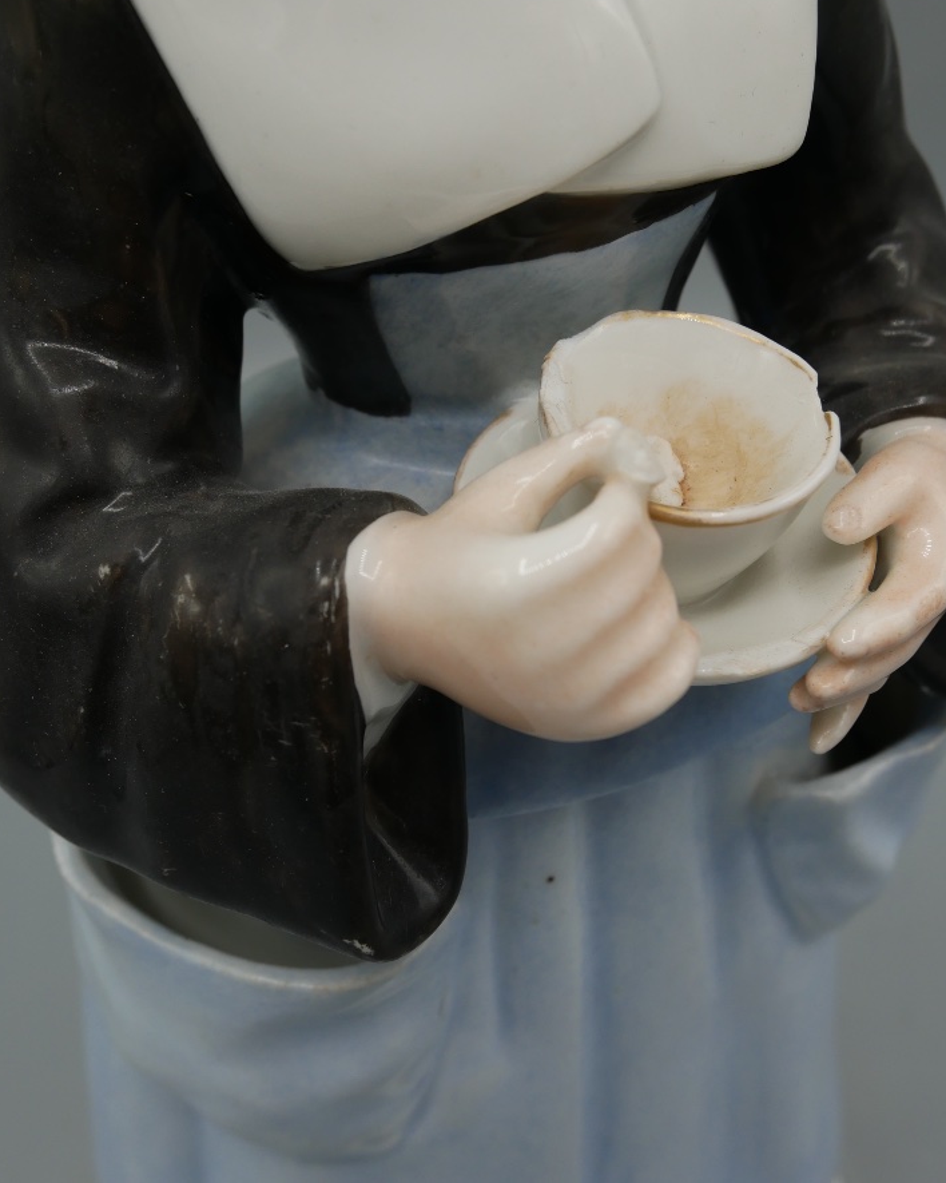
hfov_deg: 33.4
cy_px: 582
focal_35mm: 45
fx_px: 1575
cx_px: 489
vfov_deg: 41.2
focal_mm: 17
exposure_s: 1/250
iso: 200
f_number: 6.3
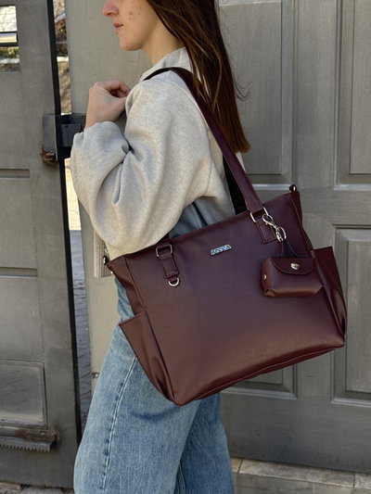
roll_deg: +2.6
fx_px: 686
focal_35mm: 48
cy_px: 247
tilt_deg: -15.3
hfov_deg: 30.3
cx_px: 186
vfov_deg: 39.6
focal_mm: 6.76
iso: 64
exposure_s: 1/245
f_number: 1.78
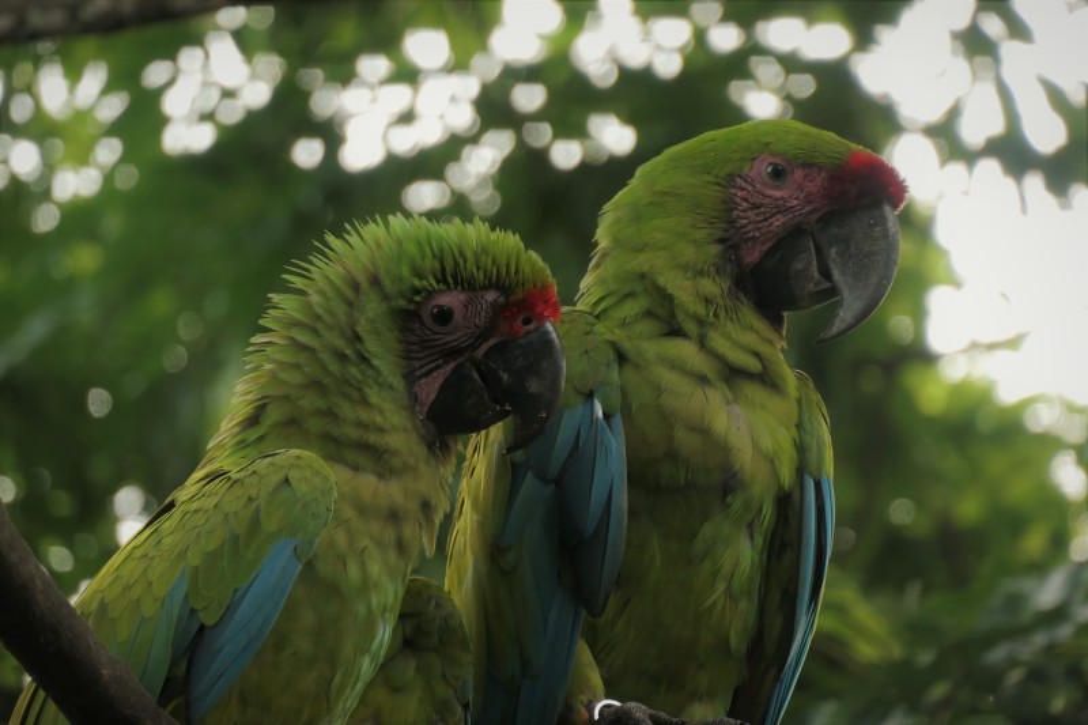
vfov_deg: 3.8
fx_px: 10877
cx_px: 544
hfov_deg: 5.7
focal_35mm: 360
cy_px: 362
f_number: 6.4
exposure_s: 1/125
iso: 640
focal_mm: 132
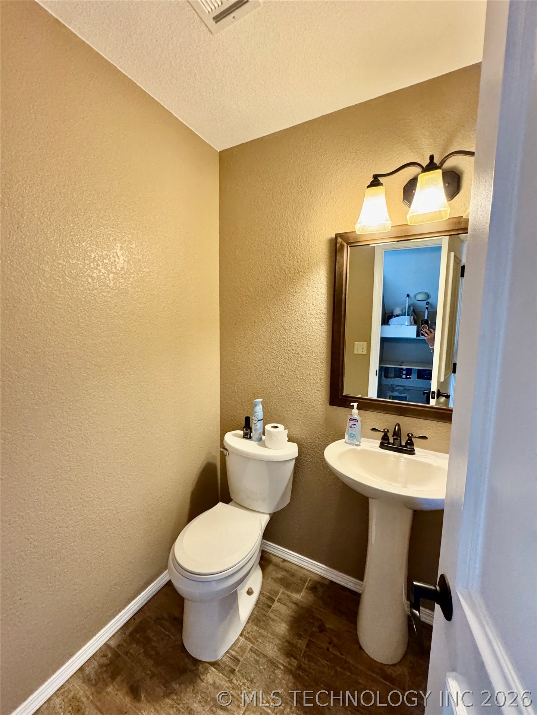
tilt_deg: -6.5
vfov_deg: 102.1
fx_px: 290
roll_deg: -0.8
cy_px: 358
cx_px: 268
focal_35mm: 14
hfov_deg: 85.7
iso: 1000
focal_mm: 2.22
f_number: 2.2
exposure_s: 1/60
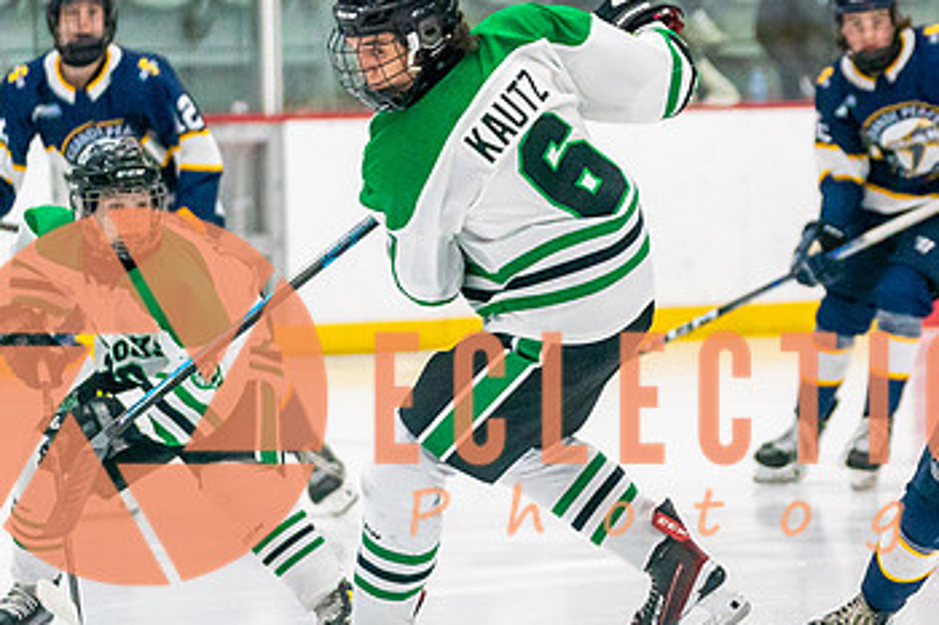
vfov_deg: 4.4
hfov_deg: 6.6
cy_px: 480
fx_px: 8056
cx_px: 1015
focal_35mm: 309
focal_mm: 118
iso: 4000
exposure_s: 1/1600
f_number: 2.8
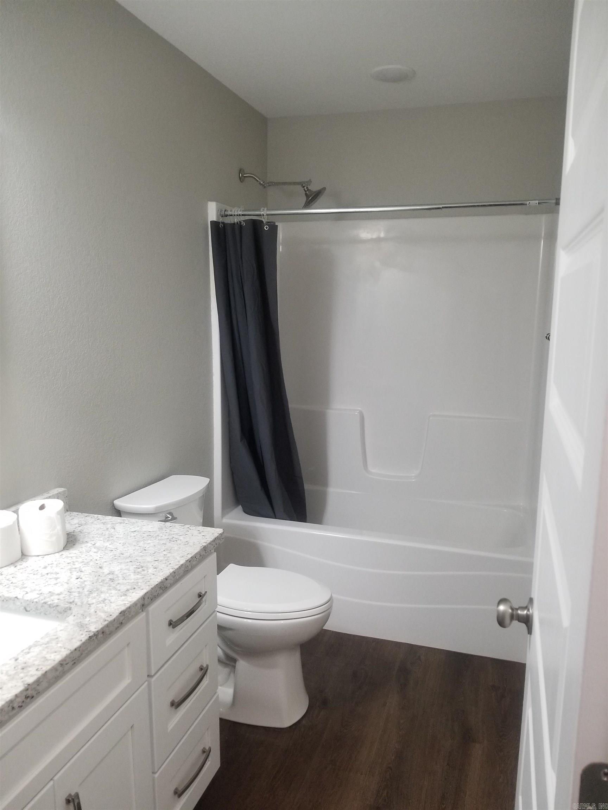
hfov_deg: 53.1
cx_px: 304
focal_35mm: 26
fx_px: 609
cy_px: 405
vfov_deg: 67.3
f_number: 1.7
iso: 200
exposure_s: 1/60
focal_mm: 4.3
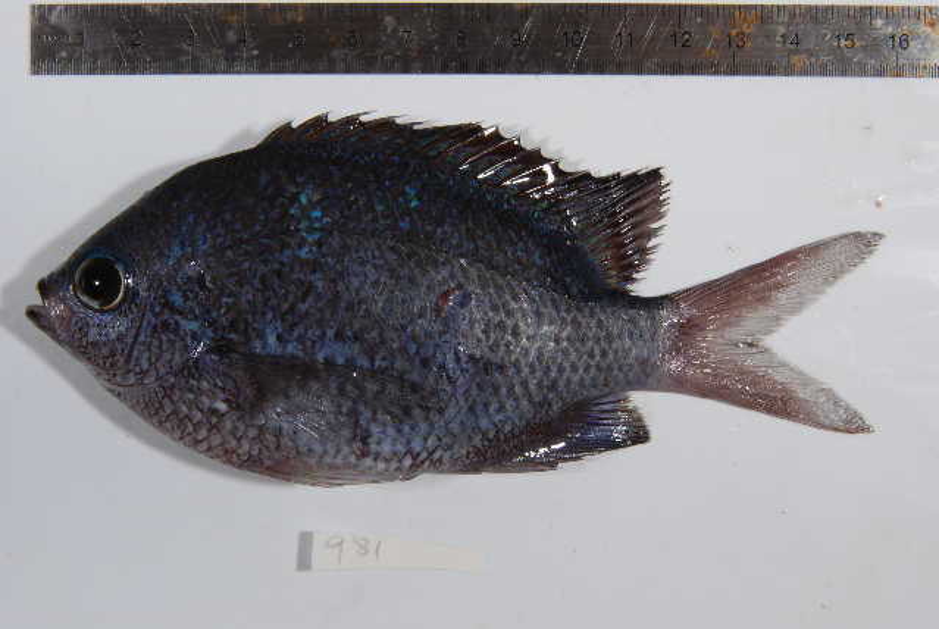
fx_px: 1567
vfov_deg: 22.7
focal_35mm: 60
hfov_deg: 33.4
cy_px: 314
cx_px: 470
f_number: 29
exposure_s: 1/100
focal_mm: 40
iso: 100
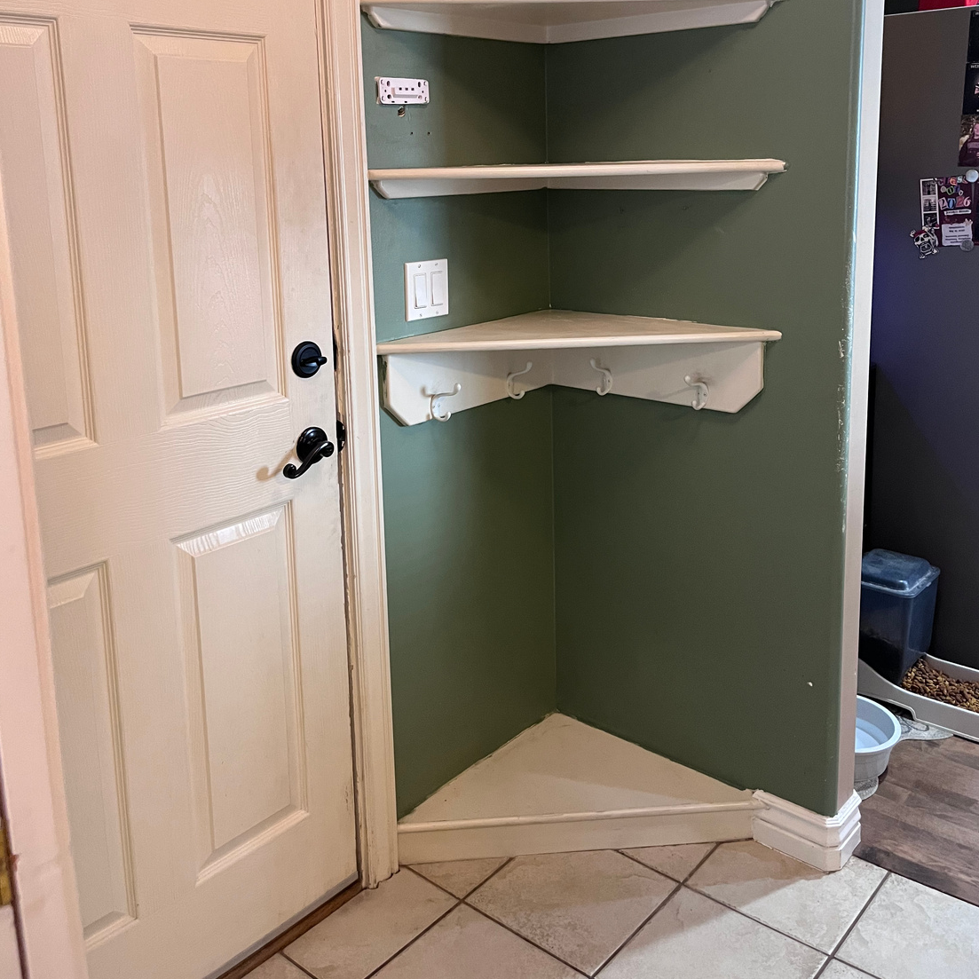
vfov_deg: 50.2
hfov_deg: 51.1
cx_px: 506
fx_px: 1024
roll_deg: +0.8
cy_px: 331
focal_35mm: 32
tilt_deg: -9.5
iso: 400
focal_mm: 5.1
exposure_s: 1/60
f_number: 1.6
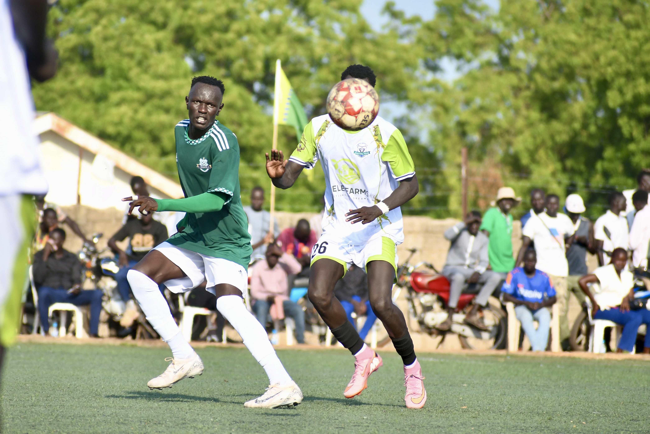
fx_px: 5958
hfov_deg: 6.2
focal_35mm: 330
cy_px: 217
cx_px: 325
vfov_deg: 4.2
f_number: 5.6
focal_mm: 220
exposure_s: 1/1000
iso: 400
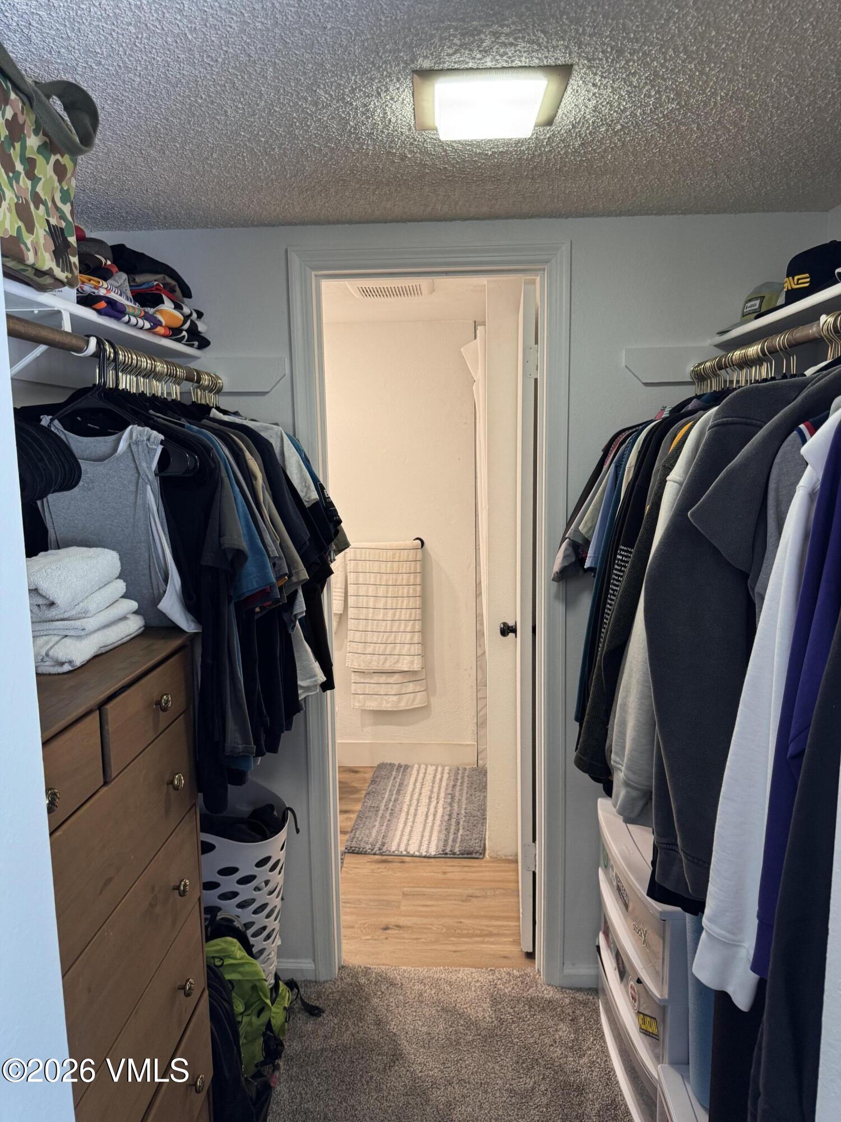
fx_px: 777
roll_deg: +1.1
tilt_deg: -9.4
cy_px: 561
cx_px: 420
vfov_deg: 71.6
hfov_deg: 56.8
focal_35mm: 24
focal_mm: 6.76
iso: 160
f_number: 1.78
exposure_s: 1/60
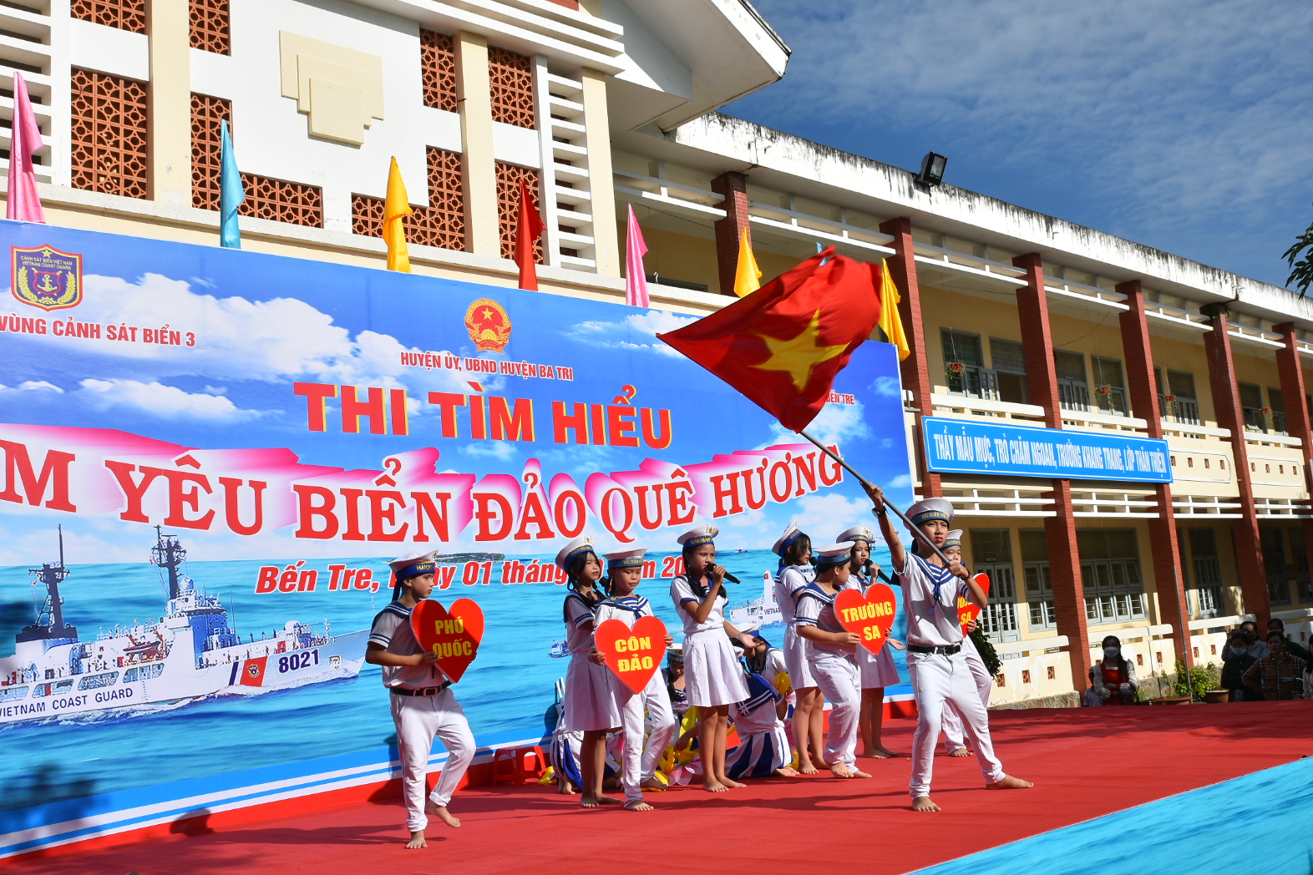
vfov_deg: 38.9
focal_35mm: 34
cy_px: 443
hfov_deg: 55.8
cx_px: 637
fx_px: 1240
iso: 100
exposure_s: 1/250
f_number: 11
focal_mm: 22
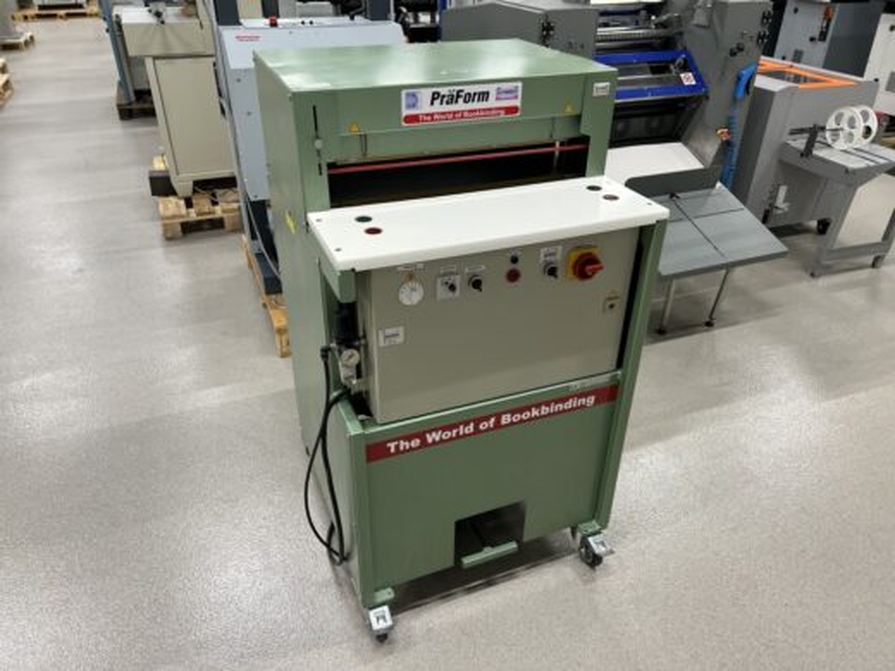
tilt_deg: -32.3
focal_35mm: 26
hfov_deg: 67.3
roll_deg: -0.6
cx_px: 448
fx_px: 672
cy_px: 336
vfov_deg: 53.1
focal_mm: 5.7
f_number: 1.5
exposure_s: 1/100
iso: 125
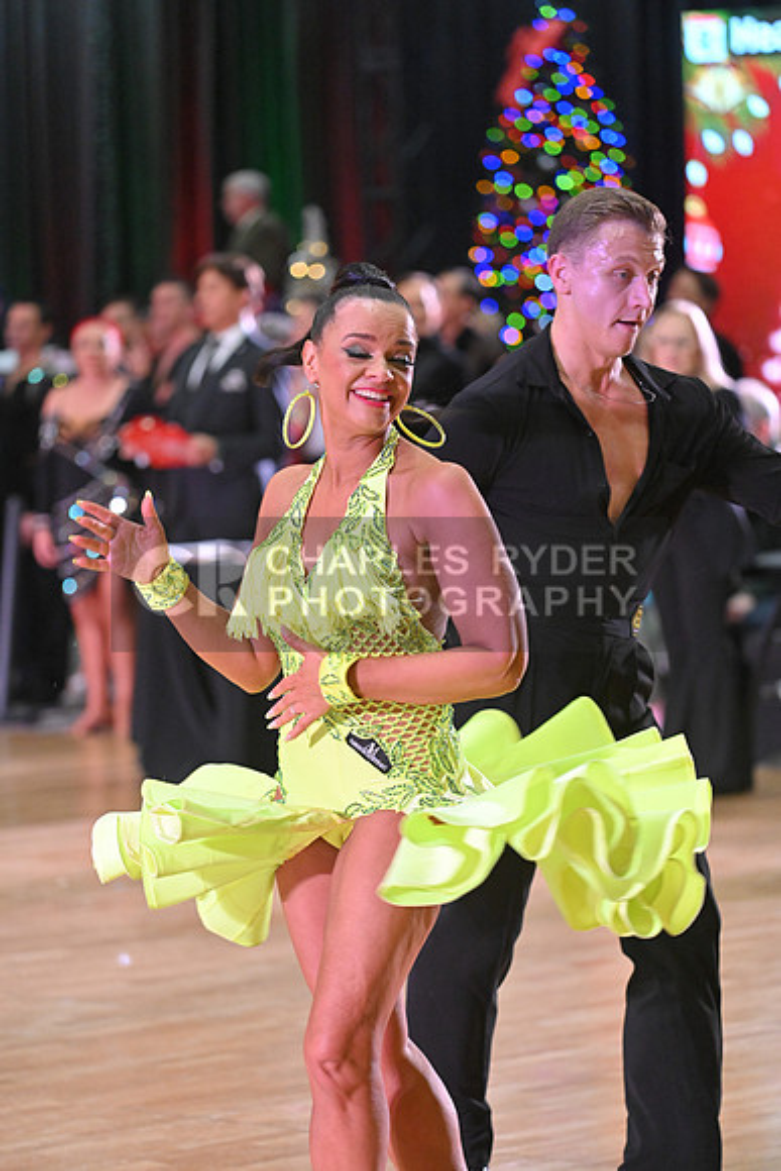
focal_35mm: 160
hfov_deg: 8.6
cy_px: 586
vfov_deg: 12.8
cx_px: 390
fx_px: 5203
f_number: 4
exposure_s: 1/400
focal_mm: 160
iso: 4000
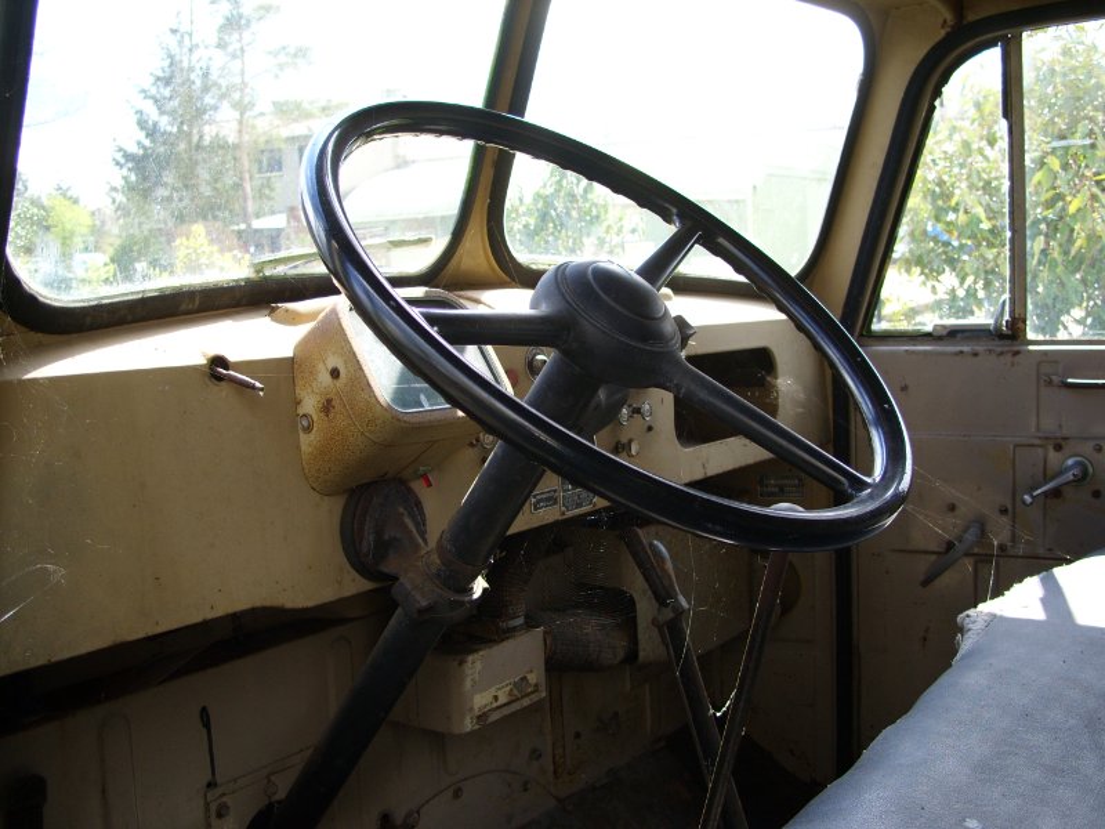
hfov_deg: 49.0
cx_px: 552
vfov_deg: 37.7
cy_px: 414
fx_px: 1213
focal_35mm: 38
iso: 50
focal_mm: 7.8
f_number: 2.8
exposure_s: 1/161
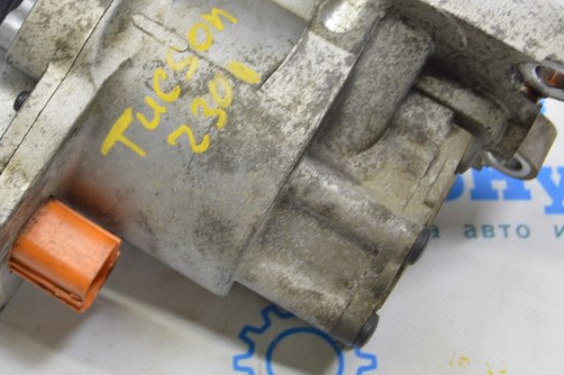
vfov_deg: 13.9
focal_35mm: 98
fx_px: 1534
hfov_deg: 20.8
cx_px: 188
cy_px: 76
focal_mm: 32
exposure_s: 1/20
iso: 400
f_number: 5.6
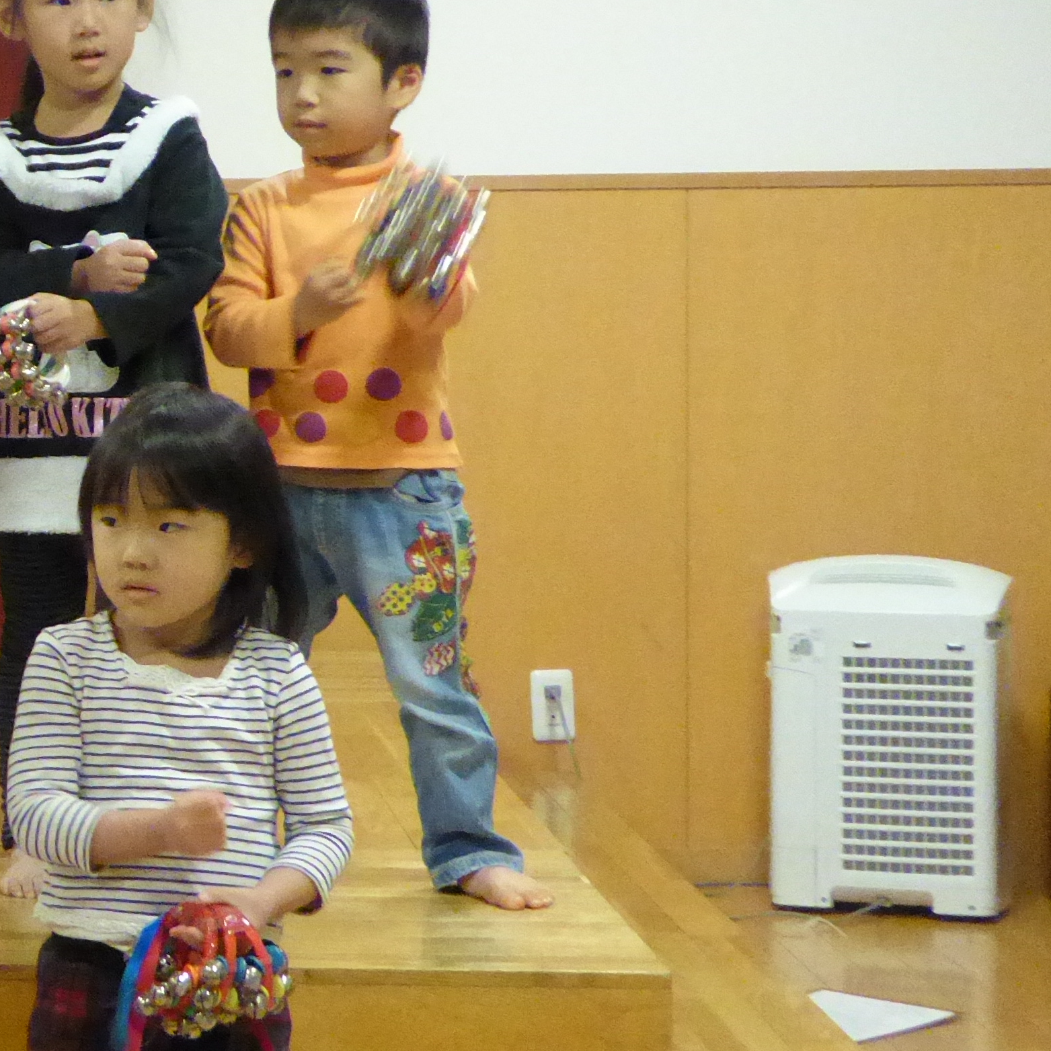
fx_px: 3710
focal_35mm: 108
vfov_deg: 16.1
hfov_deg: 15.2
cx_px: -417
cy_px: 416
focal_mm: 6.7
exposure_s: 1/80
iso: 1600
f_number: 3.7
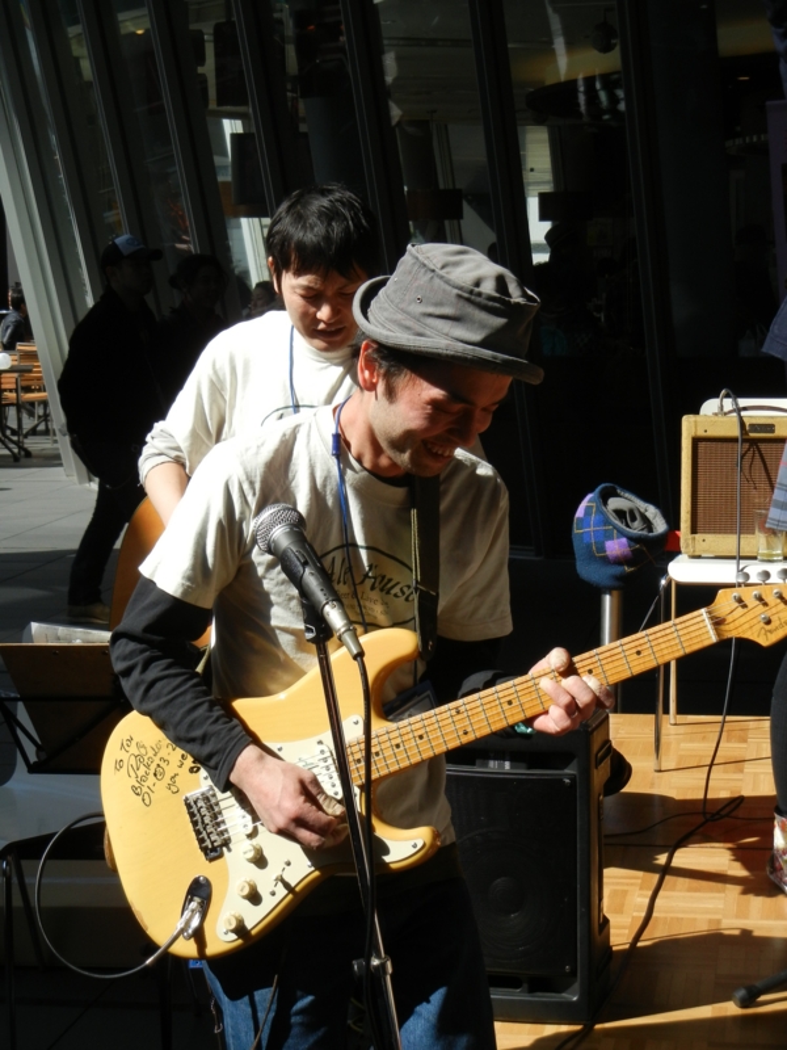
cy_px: 525
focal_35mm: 68
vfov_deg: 28.6
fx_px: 2061
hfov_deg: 21.6
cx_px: 394
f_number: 4.1
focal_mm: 12.2
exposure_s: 1/764
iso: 160
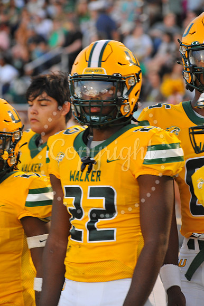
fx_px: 1702
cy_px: 153
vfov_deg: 10.3
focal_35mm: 200
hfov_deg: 6.9
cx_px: 102
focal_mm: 200
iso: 2000
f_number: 6.3
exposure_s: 1/100
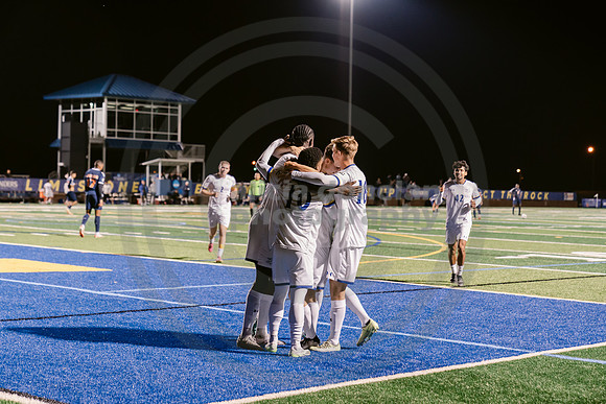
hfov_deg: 28.8
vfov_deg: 19.5
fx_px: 1179
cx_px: 303
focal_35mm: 70
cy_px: 202
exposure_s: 1/250
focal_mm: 70
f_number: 3.2
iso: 2500
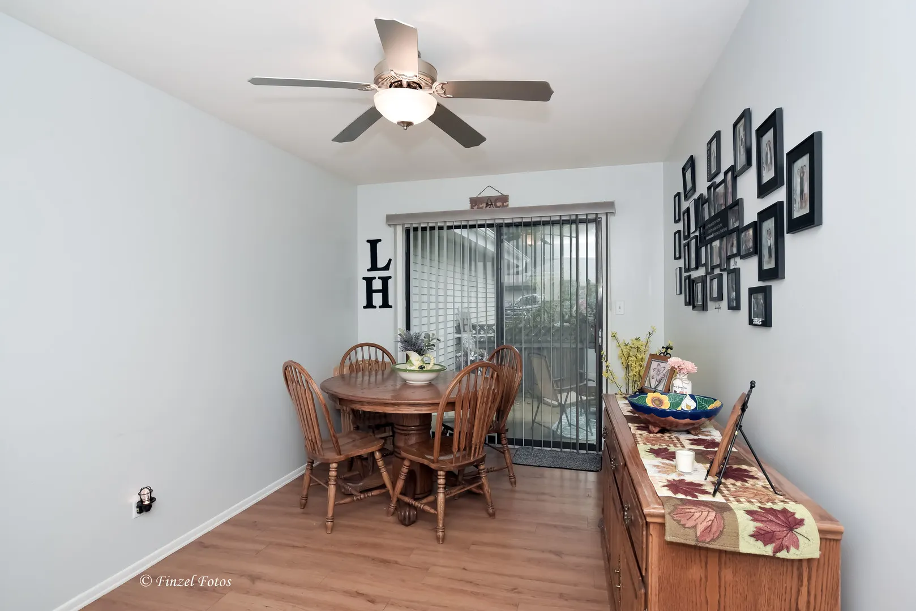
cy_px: 306
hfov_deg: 90.0
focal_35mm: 18
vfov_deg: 67.4
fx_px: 458
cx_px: 458
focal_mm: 18
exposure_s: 1/80
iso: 400
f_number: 8
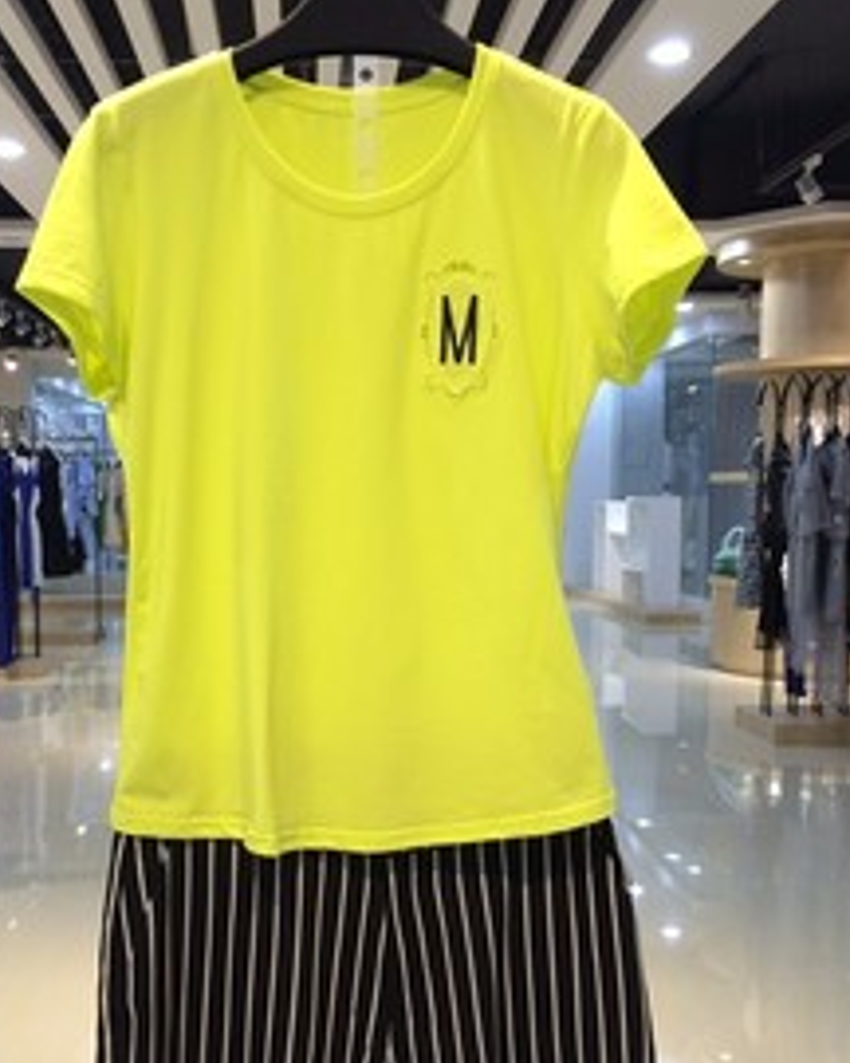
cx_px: 350
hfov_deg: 35.6
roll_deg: +0.7
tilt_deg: -5.9
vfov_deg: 43.7
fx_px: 1321
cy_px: 622
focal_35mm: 42
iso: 64
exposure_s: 1/33
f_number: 2.2
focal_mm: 4.15
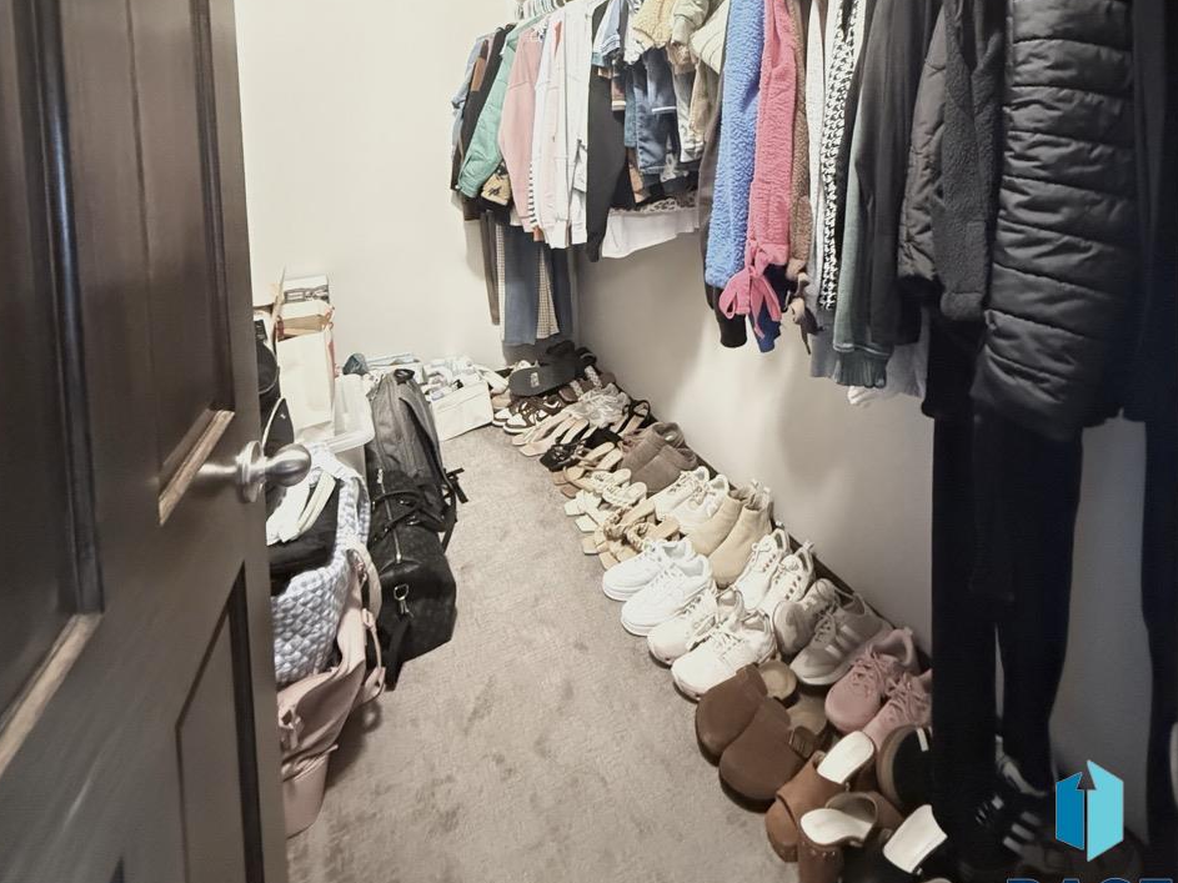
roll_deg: +1.8
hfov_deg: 84.7
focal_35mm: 19
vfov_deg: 61.3
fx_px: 646
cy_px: 142
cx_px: 585
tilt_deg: -2.9
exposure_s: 1/15
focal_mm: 2.22
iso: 2500
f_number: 2.2
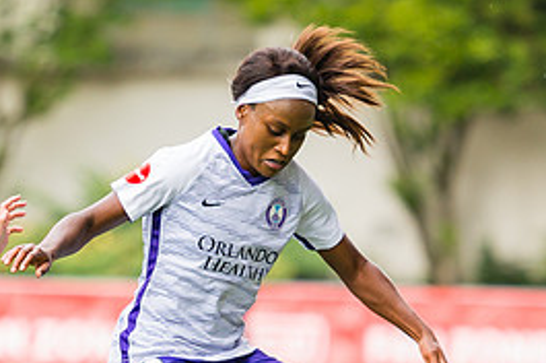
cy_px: 412
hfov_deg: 2.9
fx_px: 10816
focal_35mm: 714
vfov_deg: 1.9
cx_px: 197
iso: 500
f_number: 2.8
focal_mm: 200
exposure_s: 1/1000
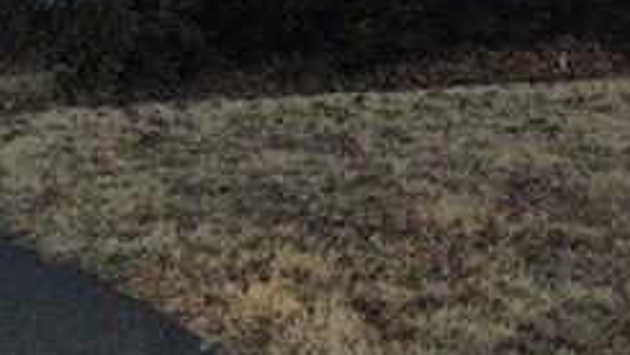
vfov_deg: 8.7
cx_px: 118
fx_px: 2206
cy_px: -360
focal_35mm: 132
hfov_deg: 16.1
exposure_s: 1/356
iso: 32
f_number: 2.2
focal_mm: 4.15
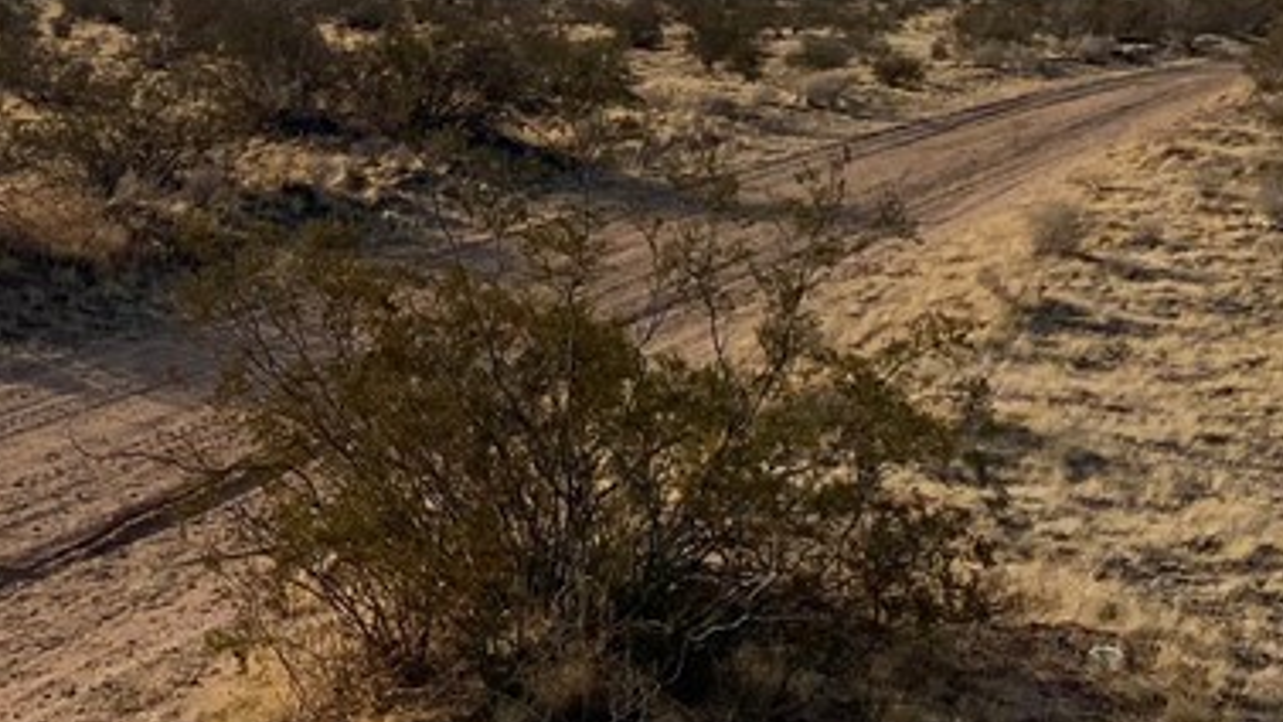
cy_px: -41
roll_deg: +0.1
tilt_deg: -1.5
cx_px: -58
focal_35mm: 77
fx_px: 2619
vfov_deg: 15.3
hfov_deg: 25.8
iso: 32
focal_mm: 4.25
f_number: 1.8
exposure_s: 1/8197
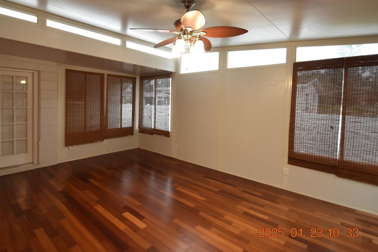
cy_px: 104
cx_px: 175
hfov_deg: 89.9
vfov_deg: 66.9
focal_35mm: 18
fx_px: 189
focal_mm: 10
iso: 800
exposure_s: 1/60
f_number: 4
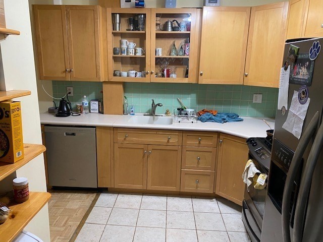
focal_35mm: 26
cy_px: 121
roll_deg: -1.7
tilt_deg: -13.9
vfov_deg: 53.1
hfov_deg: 67.3
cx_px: 162
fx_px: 243
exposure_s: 1/60
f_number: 1.8
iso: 200
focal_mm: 4.25
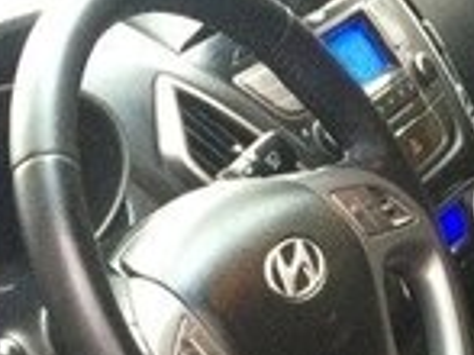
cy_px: 660
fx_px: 1779
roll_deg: -0.7
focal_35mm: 130
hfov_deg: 14.9
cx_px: 500
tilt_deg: -35.3
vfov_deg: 10.6
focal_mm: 4.15
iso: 320
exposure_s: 1/25
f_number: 2.2
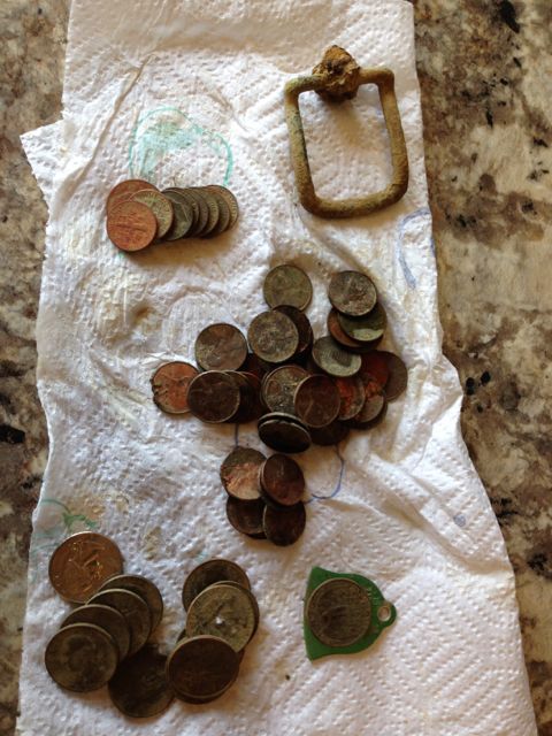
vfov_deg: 55.4
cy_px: 368
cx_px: 276
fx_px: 702
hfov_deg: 42.9
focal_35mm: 33
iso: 50
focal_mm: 4.12
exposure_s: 1/40
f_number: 2.4
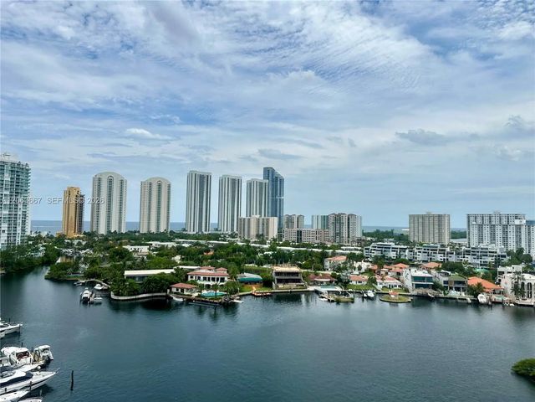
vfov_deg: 56.8
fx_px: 371
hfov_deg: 71.6
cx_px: 268
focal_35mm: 24
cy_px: 201
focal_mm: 6.86
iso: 80
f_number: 1.78
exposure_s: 1/8197
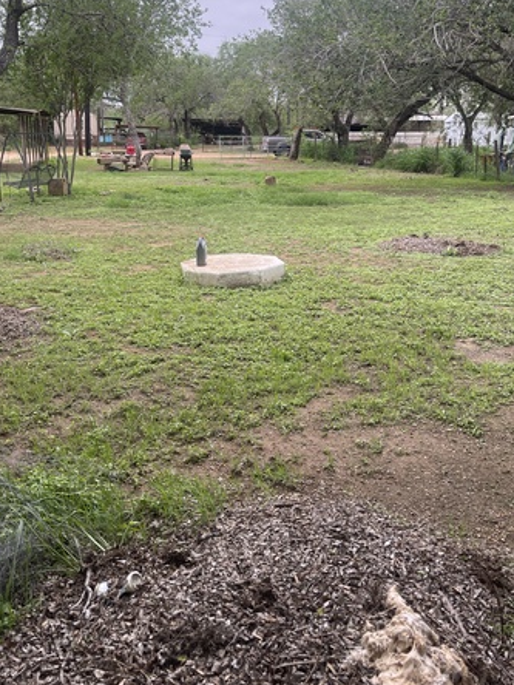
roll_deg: +0.1
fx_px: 713
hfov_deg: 39.6
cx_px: 244
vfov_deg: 50.9
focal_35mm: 36
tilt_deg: -10.4
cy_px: 265
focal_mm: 5.1
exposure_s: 1/258
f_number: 1.6
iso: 32
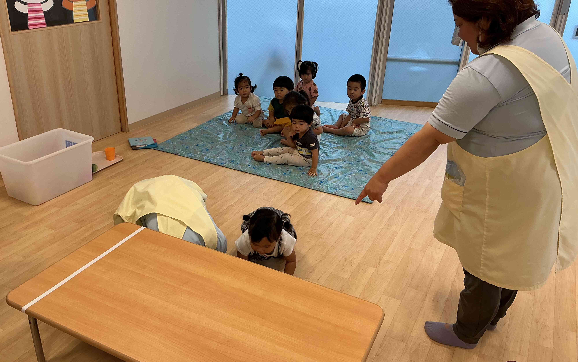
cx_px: 291
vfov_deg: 40.6
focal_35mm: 31
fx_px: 488
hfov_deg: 61.2
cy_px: 168
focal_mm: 3
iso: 32
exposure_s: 1/120
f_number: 1.8
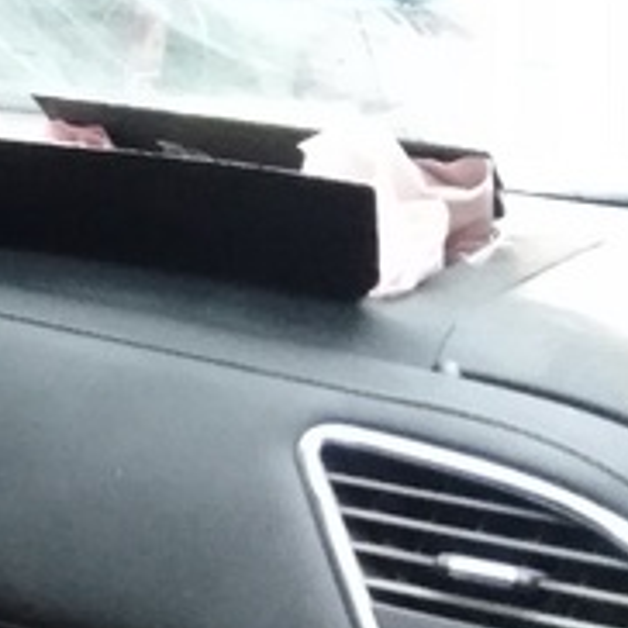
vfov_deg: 18.3
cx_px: -466
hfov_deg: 16.2
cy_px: 669
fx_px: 1888
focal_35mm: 92
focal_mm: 3.46
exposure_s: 1/15
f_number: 2.2
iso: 1273
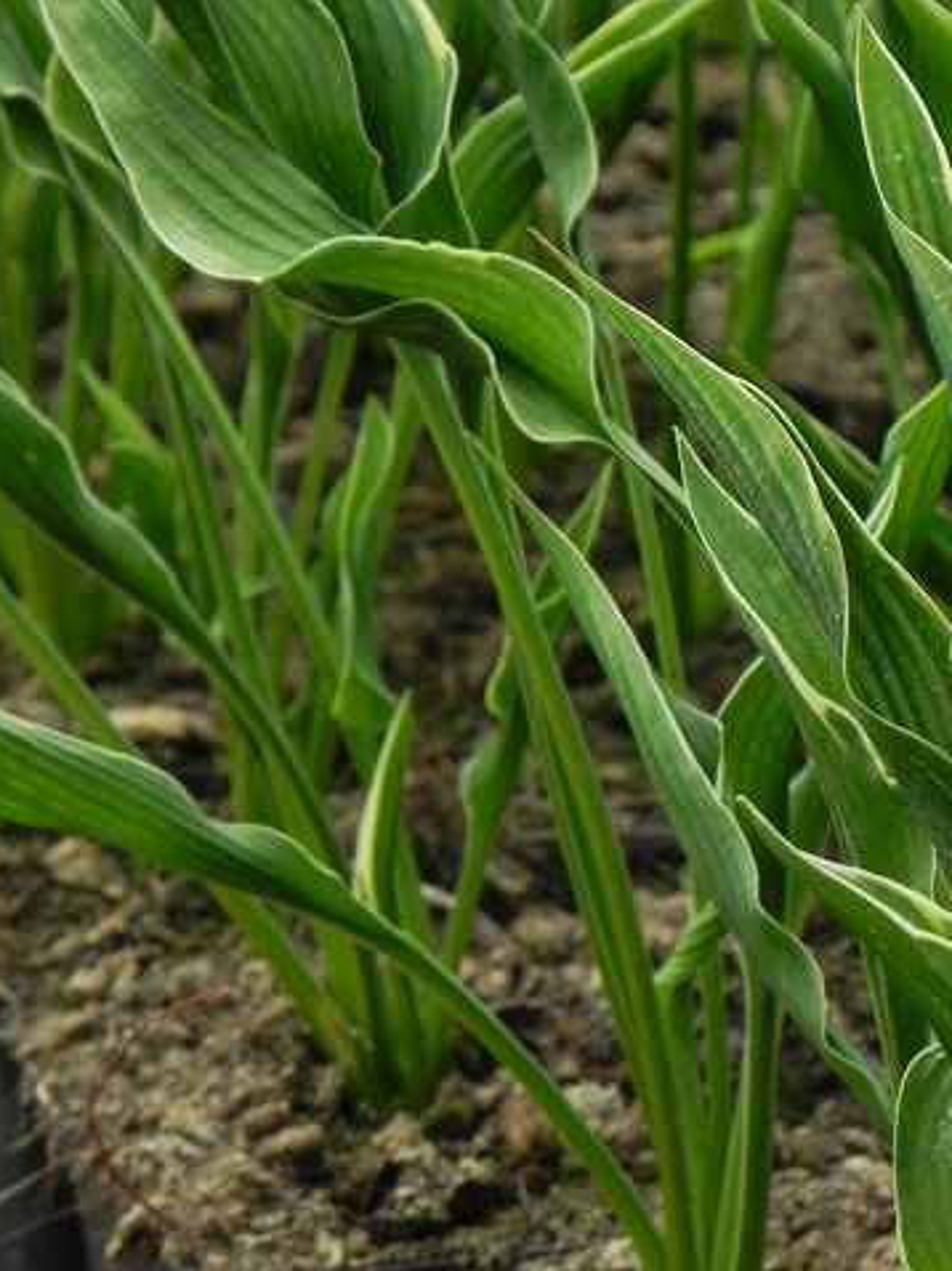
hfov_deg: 7.6
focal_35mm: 196
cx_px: 558
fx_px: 7194
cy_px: 295
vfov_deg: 10.1
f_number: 4.5
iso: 160
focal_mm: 20.8
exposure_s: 1/200
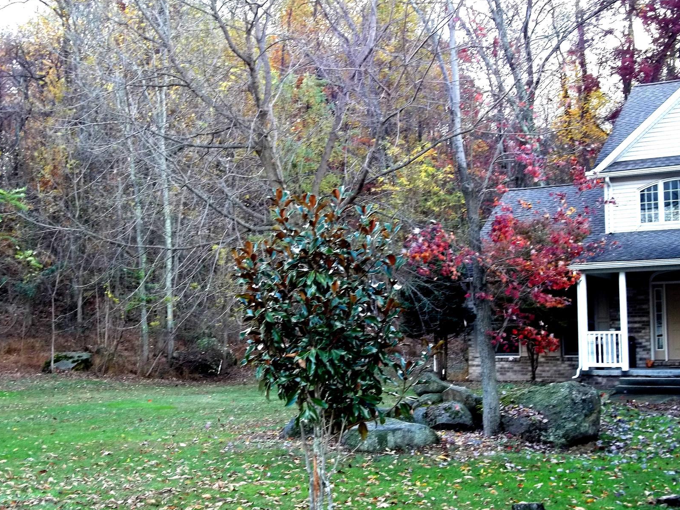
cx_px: 276
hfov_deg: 38.1
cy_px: 281
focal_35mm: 50
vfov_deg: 29.1
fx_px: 982
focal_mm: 7.1
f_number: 3.2
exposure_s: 1/40
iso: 64
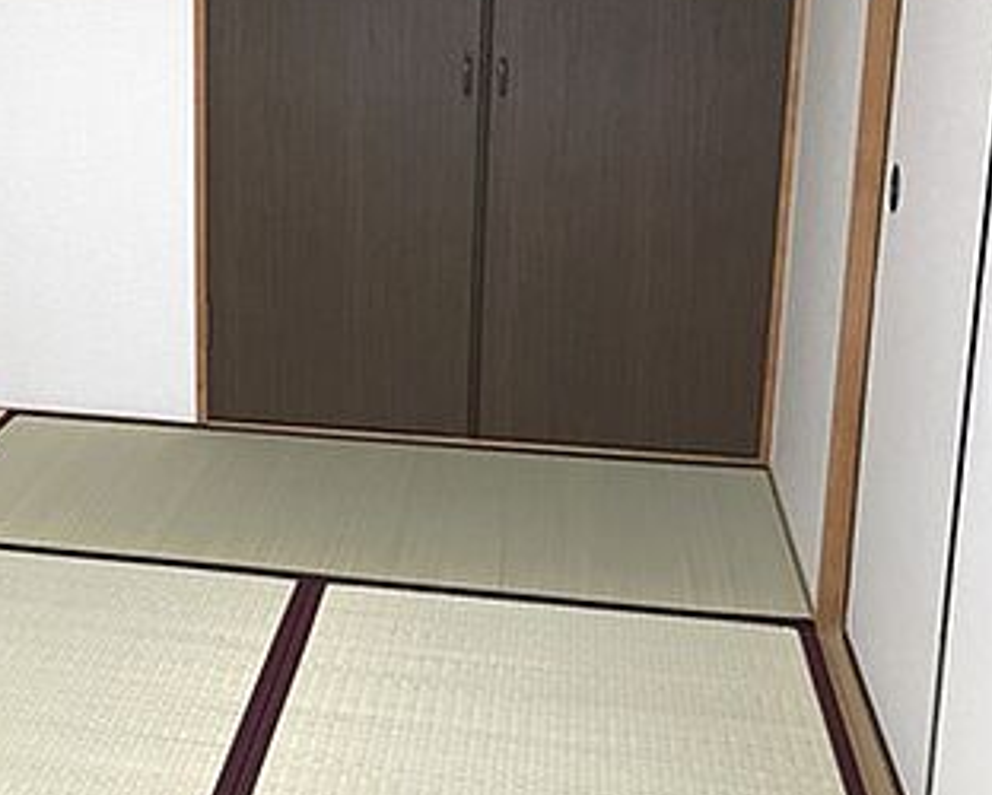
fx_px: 1645
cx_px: 111
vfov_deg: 27.1
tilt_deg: -15.9
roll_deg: +0.5
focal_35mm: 56
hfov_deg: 32.0
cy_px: 308
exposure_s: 1/30
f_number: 1.8
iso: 32
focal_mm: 3.99
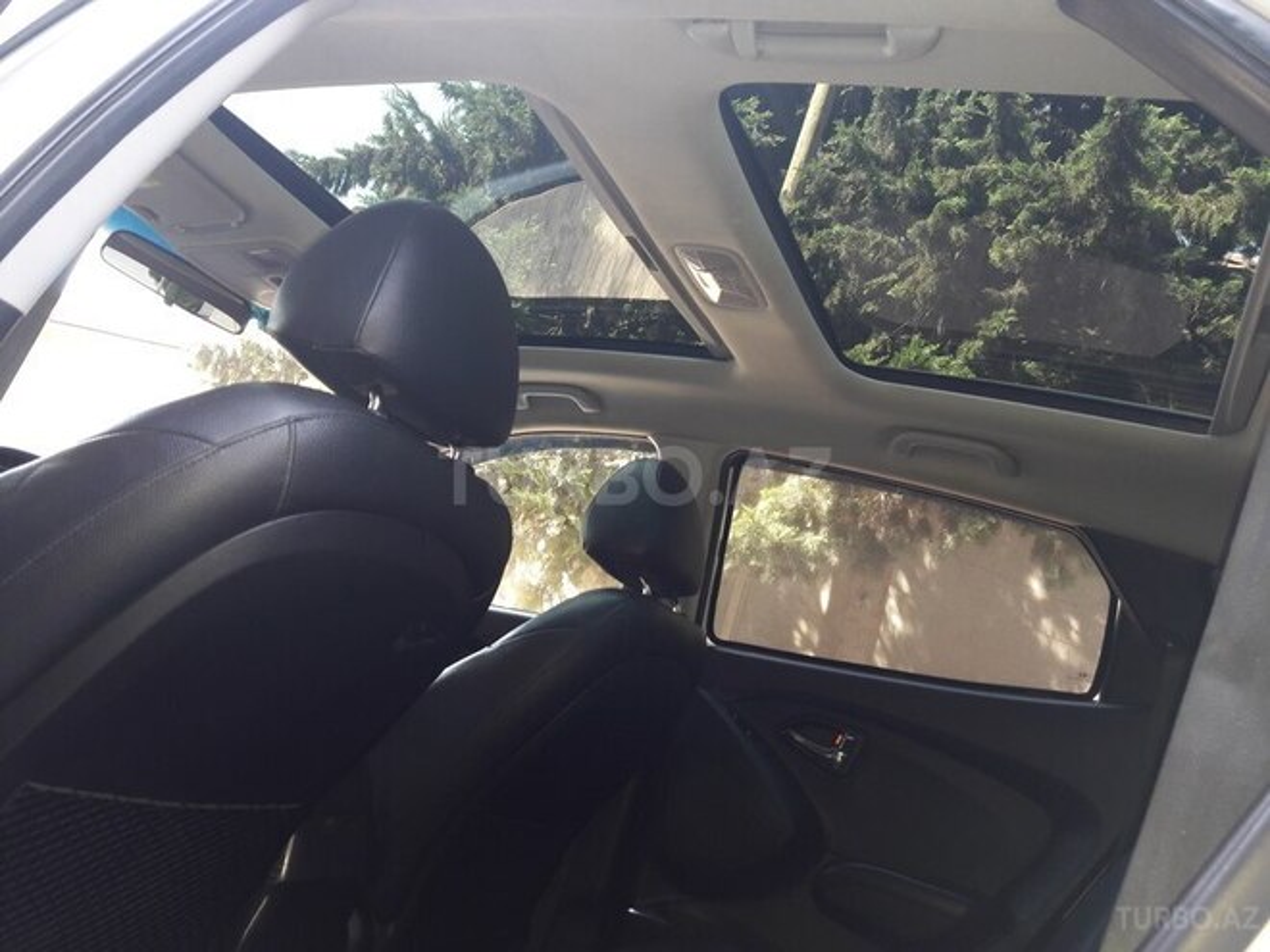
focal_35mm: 28
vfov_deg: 49.7
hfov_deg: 63.4
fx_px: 1027
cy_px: 476
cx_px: 635
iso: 50
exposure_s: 1/33
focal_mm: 3.7
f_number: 1.9
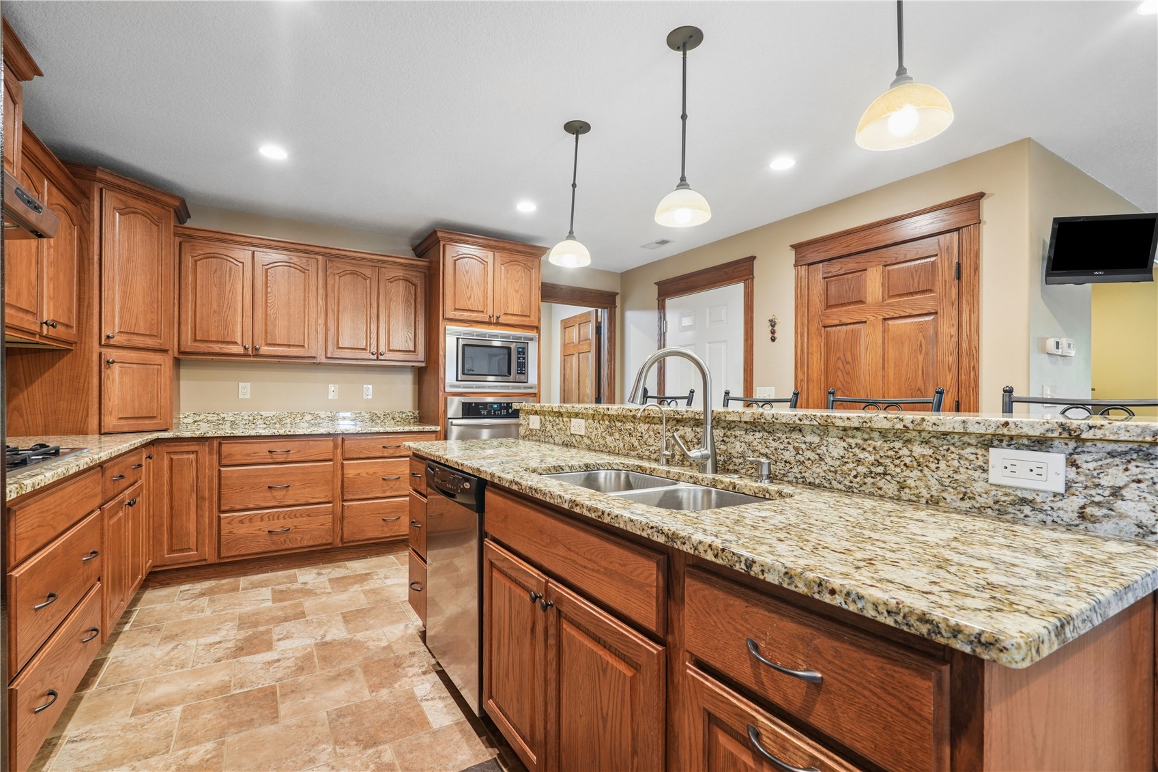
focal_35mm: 16
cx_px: 579
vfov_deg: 73.7
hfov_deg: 96.7
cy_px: 386
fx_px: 515
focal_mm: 16
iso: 400
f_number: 10
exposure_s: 1/2
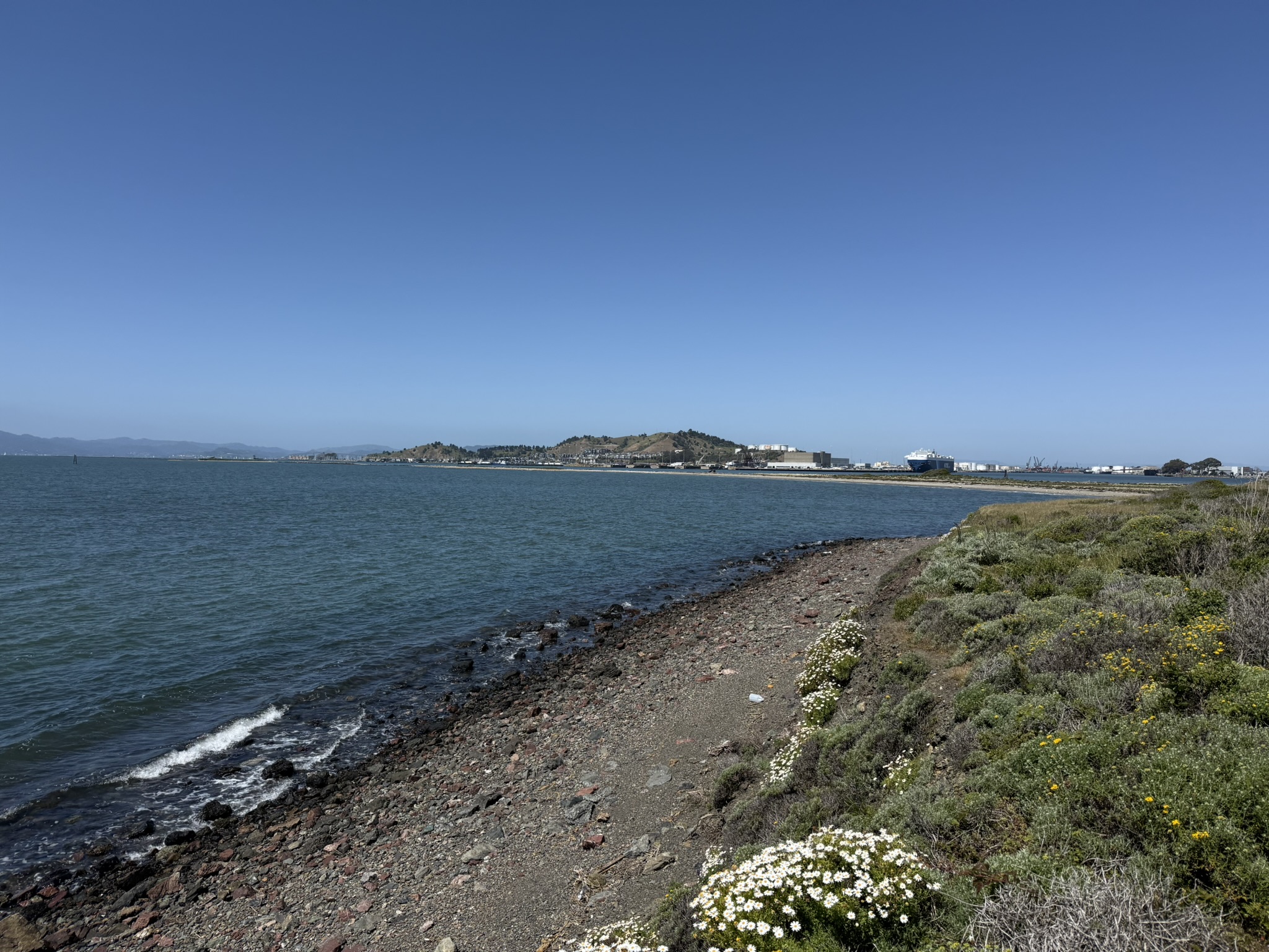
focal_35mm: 24
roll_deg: -0.6
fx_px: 880
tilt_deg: -1.2
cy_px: 476
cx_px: 634
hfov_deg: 71.6
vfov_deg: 56.8
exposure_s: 1/10309
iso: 125
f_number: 1.78
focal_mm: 6.76
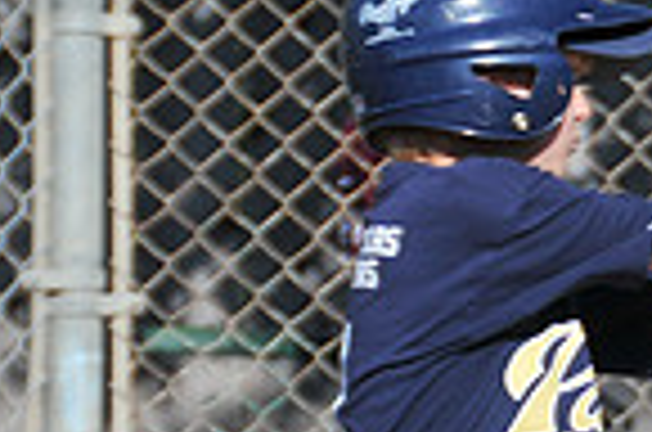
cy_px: 637
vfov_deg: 1.9
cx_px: 728
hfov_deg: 2.9
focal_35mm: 719
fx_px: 12993
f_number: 5.3
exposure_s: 1/500
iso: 200
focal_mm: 120
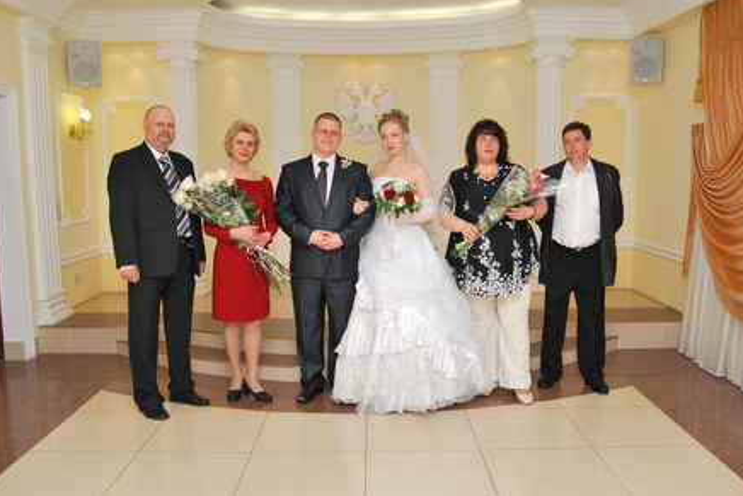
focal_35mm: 31
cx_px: 377
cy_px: 243
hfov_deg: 60.3
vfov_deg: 42.4
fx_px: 640
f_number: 5.6
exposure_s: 1/125
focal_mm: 20
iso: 400
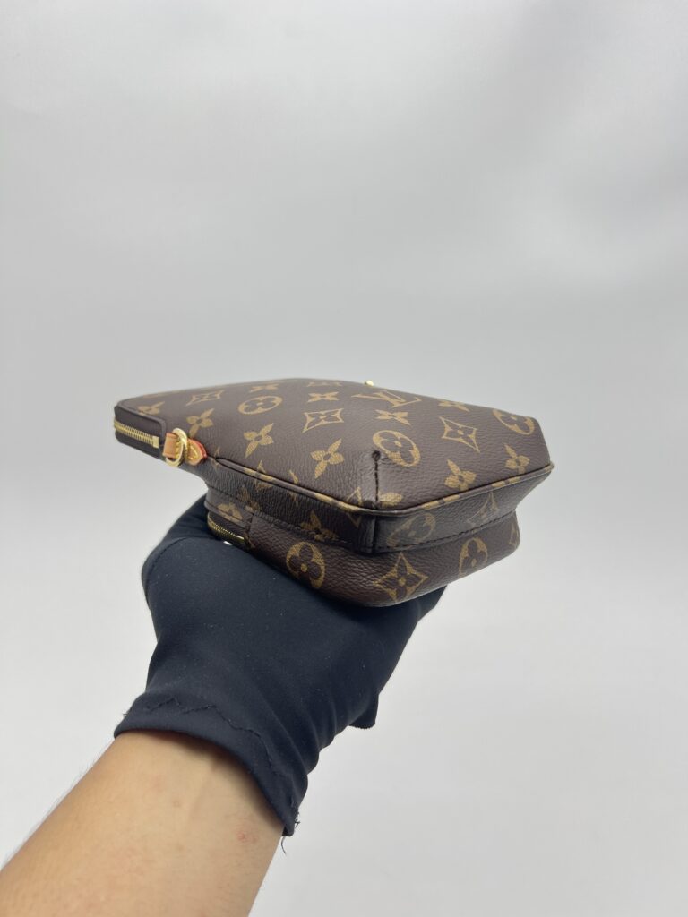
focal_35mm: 26
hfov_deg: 53.1
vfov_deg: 67.3
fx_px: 689
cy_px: 458
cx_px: 344
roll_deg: +0.3
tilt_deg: -20.4
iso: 32
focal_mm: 5.7
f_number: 1.5
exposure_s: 1/117
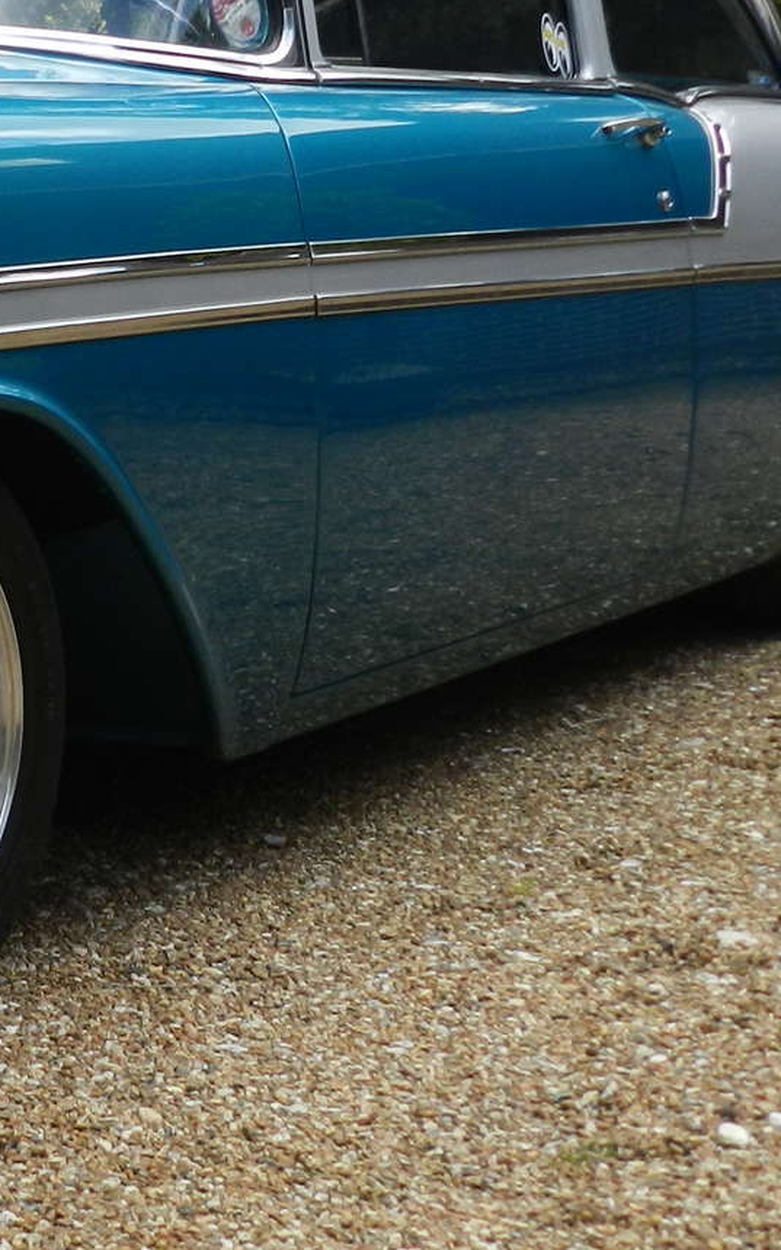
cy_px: 426
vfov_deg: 26.0
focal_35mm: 79
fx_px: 2690
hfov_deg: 15.4
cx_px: -336
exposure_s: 1/400
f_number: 3.7
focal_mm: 5.6
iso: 160
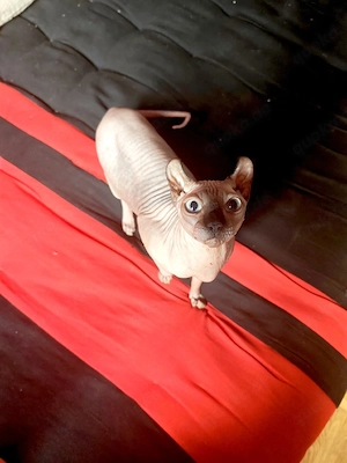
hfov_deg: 58.9
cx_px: 174
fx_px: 307
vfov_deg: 73.9
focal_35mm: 23
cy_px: 232
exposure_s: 1/152
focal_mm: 8.71
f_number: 1.67
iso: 800
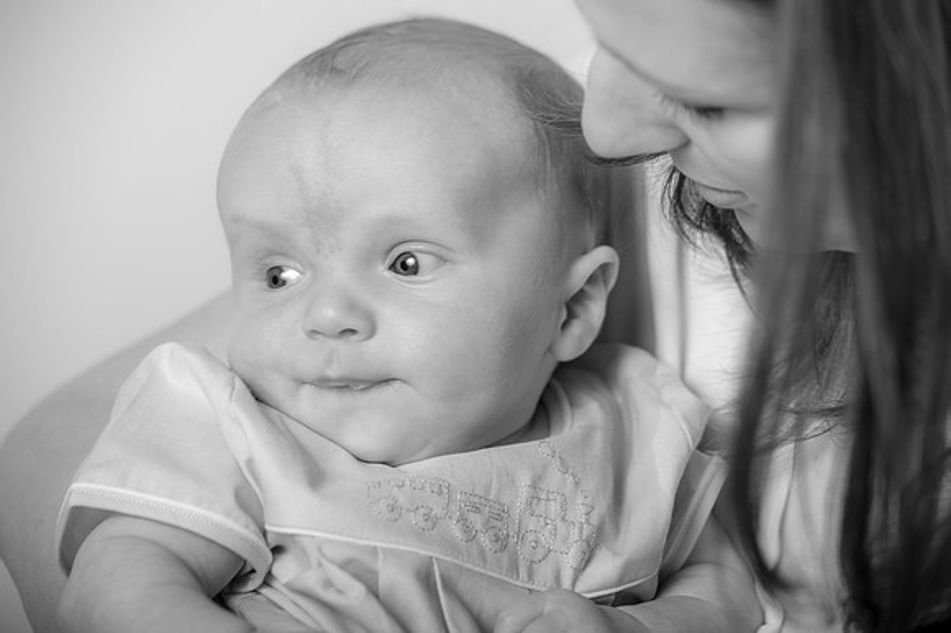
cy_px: 316
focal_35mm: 200
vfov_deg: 6.9
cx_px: 476
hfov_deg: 10.3
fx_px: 5280
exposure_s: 1/200
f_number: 5.6
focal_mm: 200
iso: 250
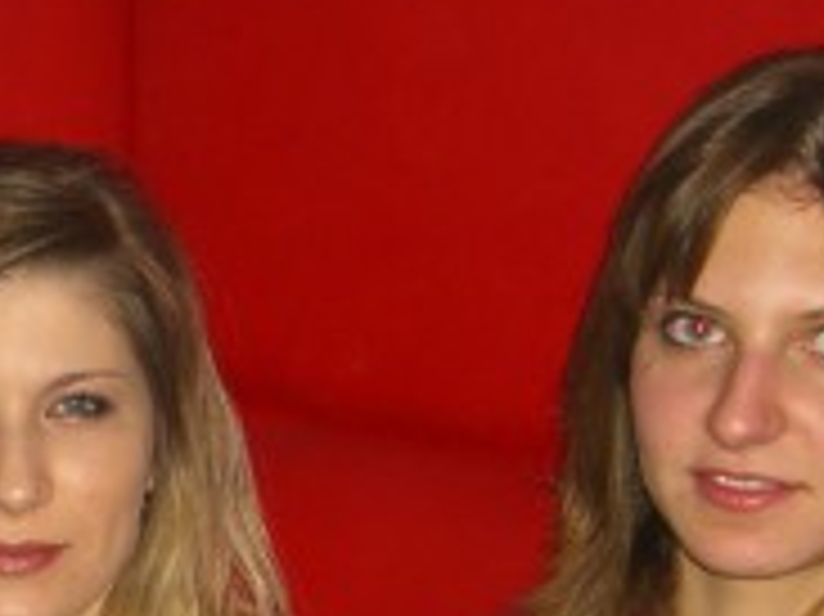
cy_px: 733
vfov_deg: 9.7
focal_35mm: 151
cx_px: -27
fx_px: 3592
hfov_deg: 12.9
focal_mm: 9.5
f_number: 3.1
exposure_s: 1/60
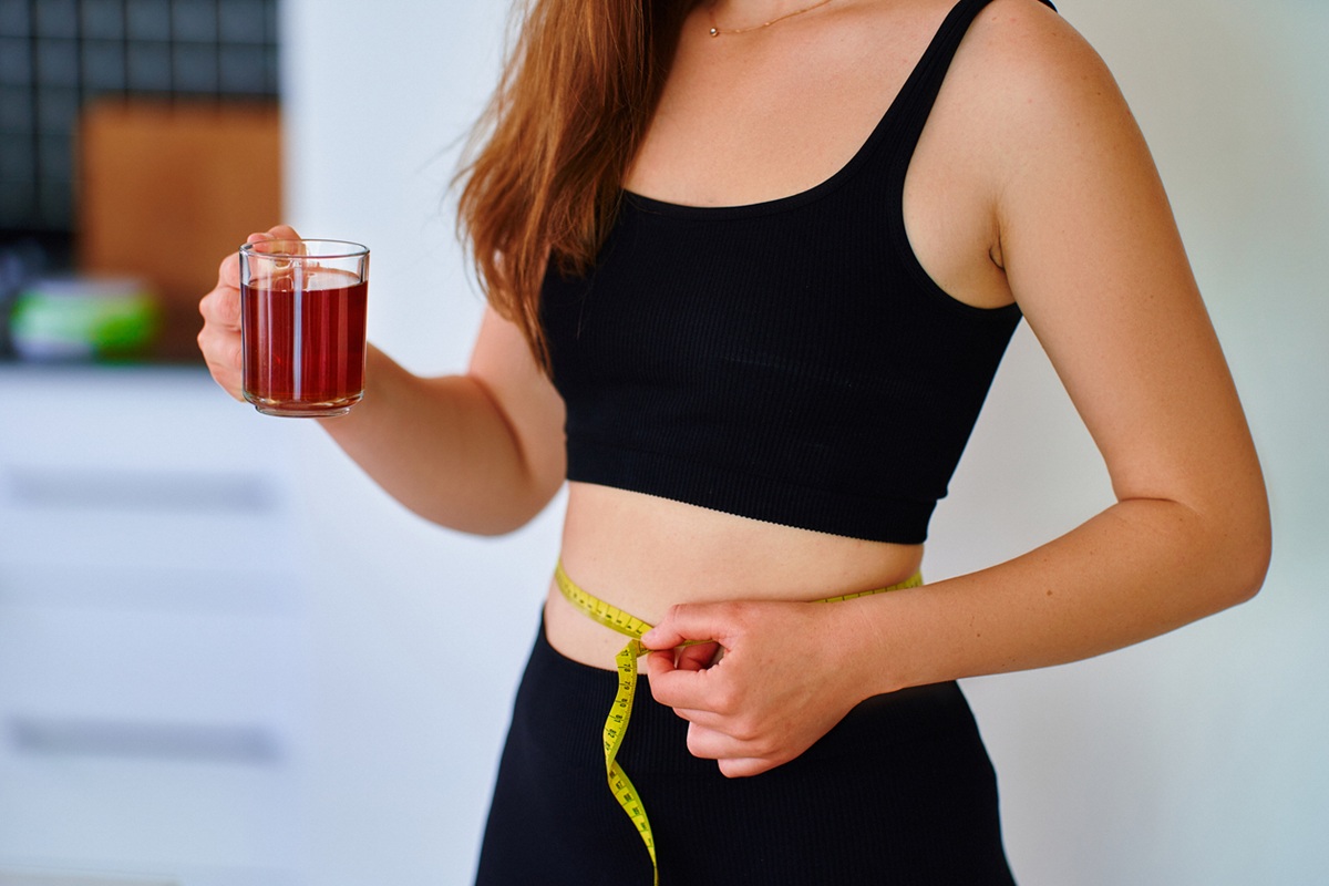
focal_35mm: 135
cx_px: 664
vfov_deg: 10.2
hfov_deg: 15.2
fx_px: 4983
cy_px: 443
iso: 100
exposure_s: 1/250
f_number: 1.8
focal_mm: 135
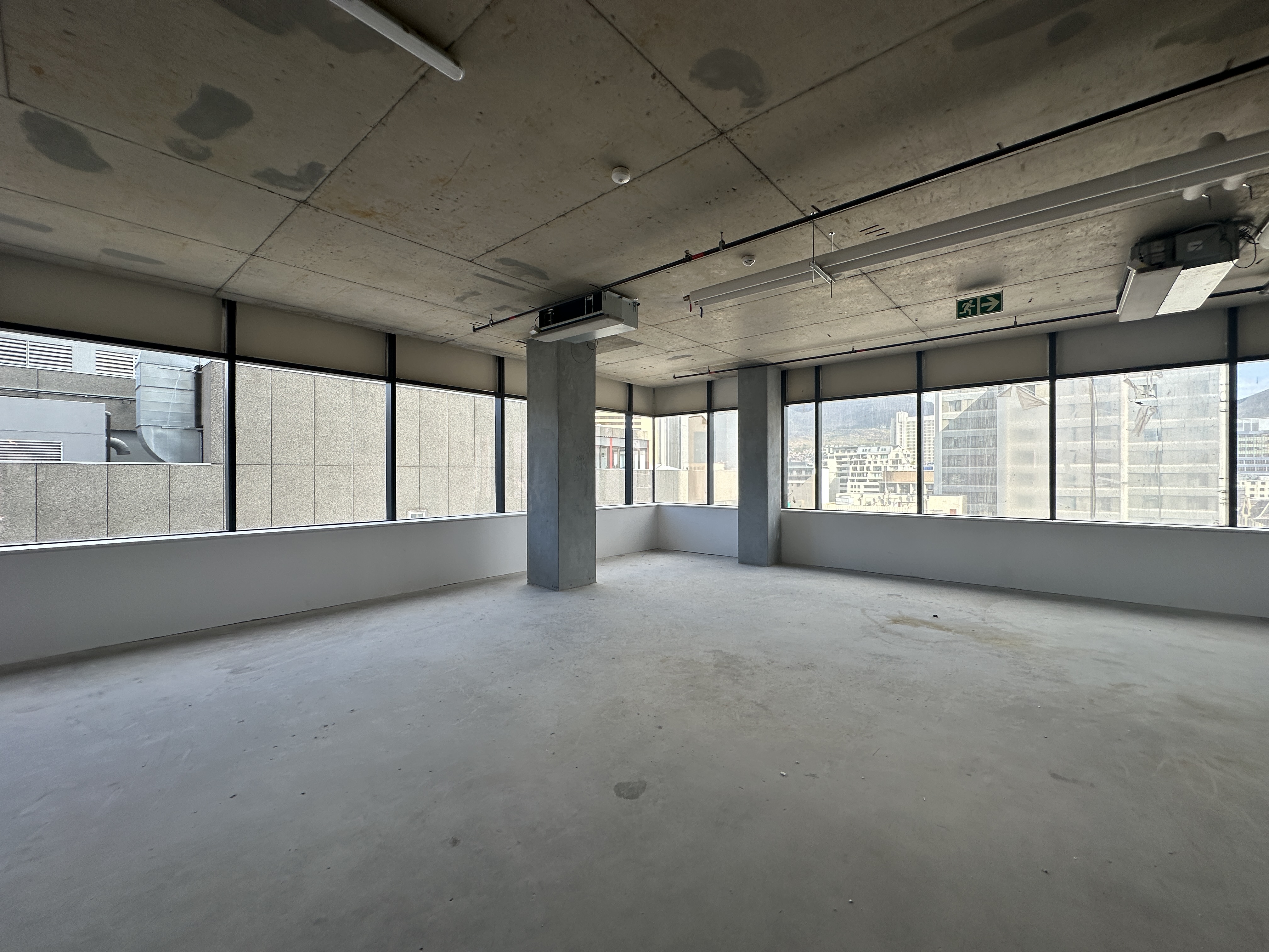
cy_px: 476
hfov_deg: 102.1
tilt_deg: +0.6
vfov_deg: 85.7
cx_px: 634
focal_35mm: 14
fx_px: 513
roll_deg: +0.8
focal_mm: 2.22
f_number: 2.2
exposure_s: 1/155
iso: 40
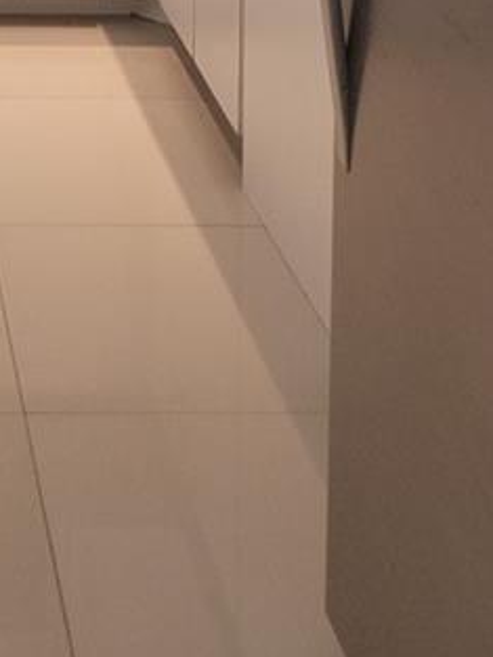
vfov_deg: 17.1
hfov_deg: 15.6
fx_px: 1746
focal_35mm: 92
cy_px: -563
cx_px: -50
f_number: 1.8
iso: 100
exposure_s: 1/60
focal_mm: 6.7
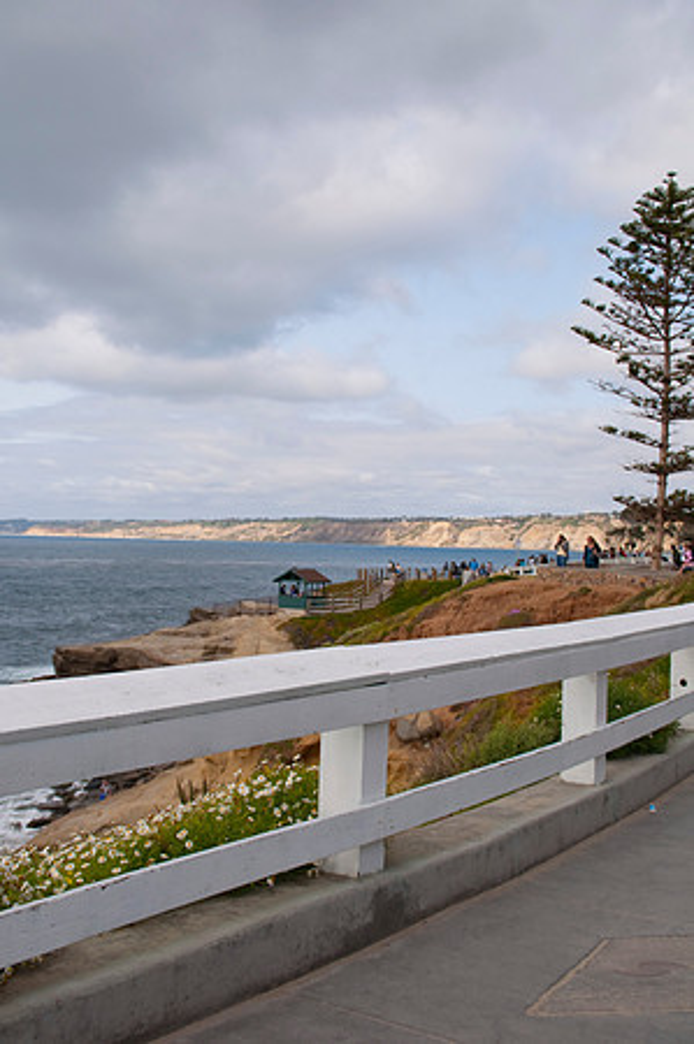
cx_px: 347
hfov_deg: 31.8
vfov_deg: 46.4
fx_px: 1217
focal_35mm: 42
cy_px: 522
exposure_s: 1/1000
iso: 200
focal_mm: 28
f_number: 5.6
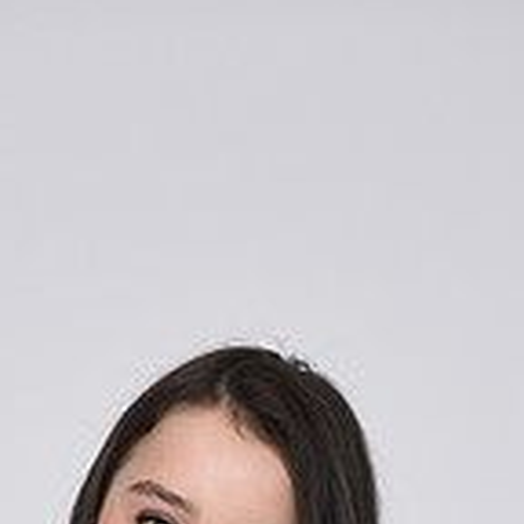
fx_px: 2929
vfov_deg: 9.7
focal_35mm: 171
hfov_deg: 10.2
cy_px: 975
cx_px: 166
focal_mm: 50
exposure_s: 1/160
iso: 100
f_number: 7.1
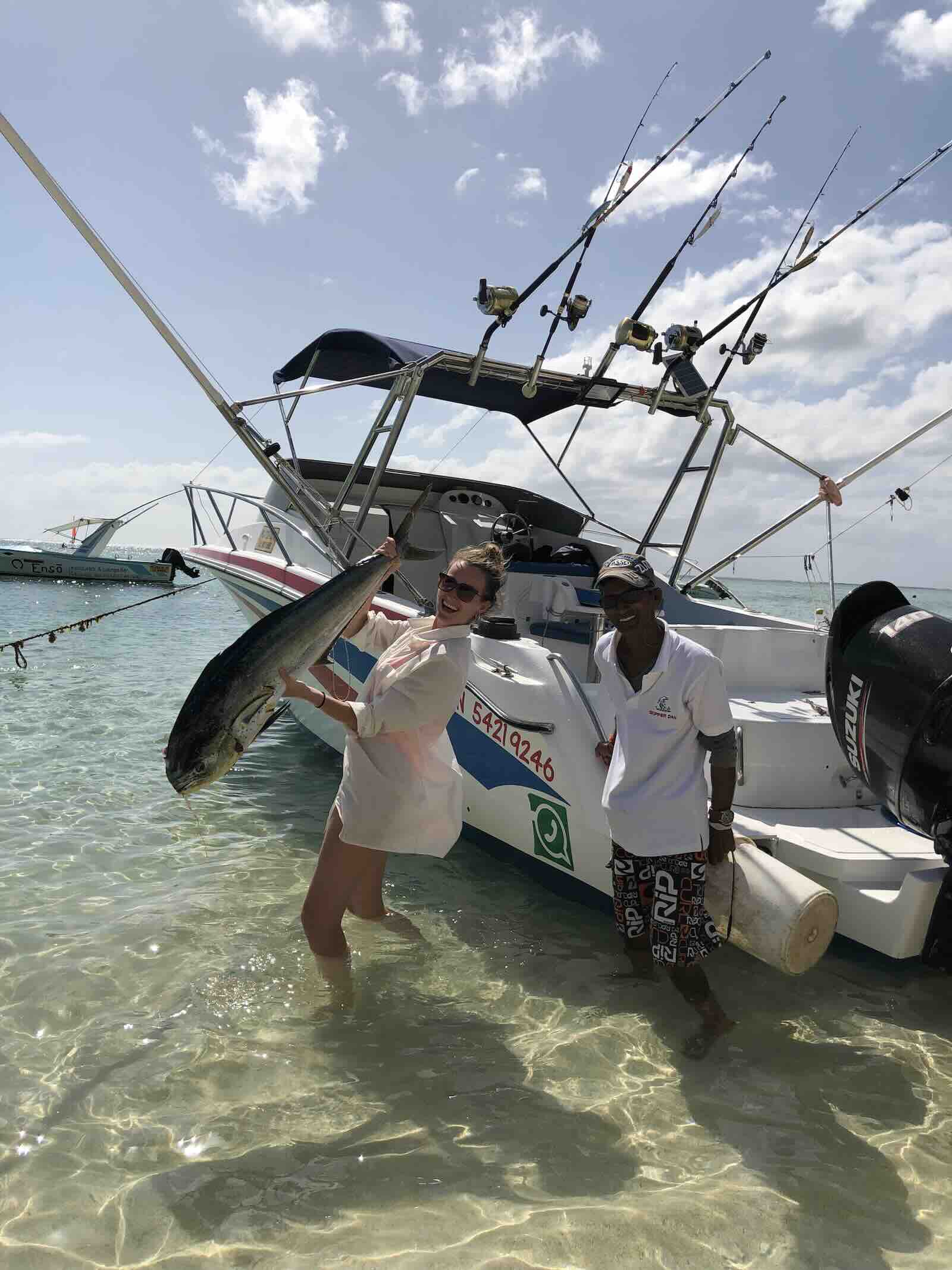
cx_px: 476
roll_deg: -3.9
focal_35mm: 28
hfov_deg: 49.7
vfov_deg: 63.4
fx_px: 1027
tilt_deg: -2.8
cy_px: 635
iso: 25
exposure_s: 1/5348
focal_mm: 4
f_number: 1.8
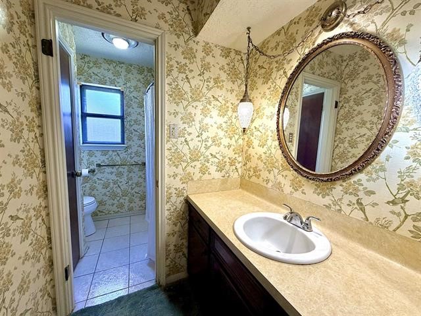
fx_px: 170
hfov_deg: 102.1
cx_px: 210
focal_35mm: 14
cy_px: 158
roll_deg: -1.7
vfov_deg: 85.7
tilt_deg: -5.9
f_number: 2.2
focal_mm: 2.22
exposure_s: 1/120
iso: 125
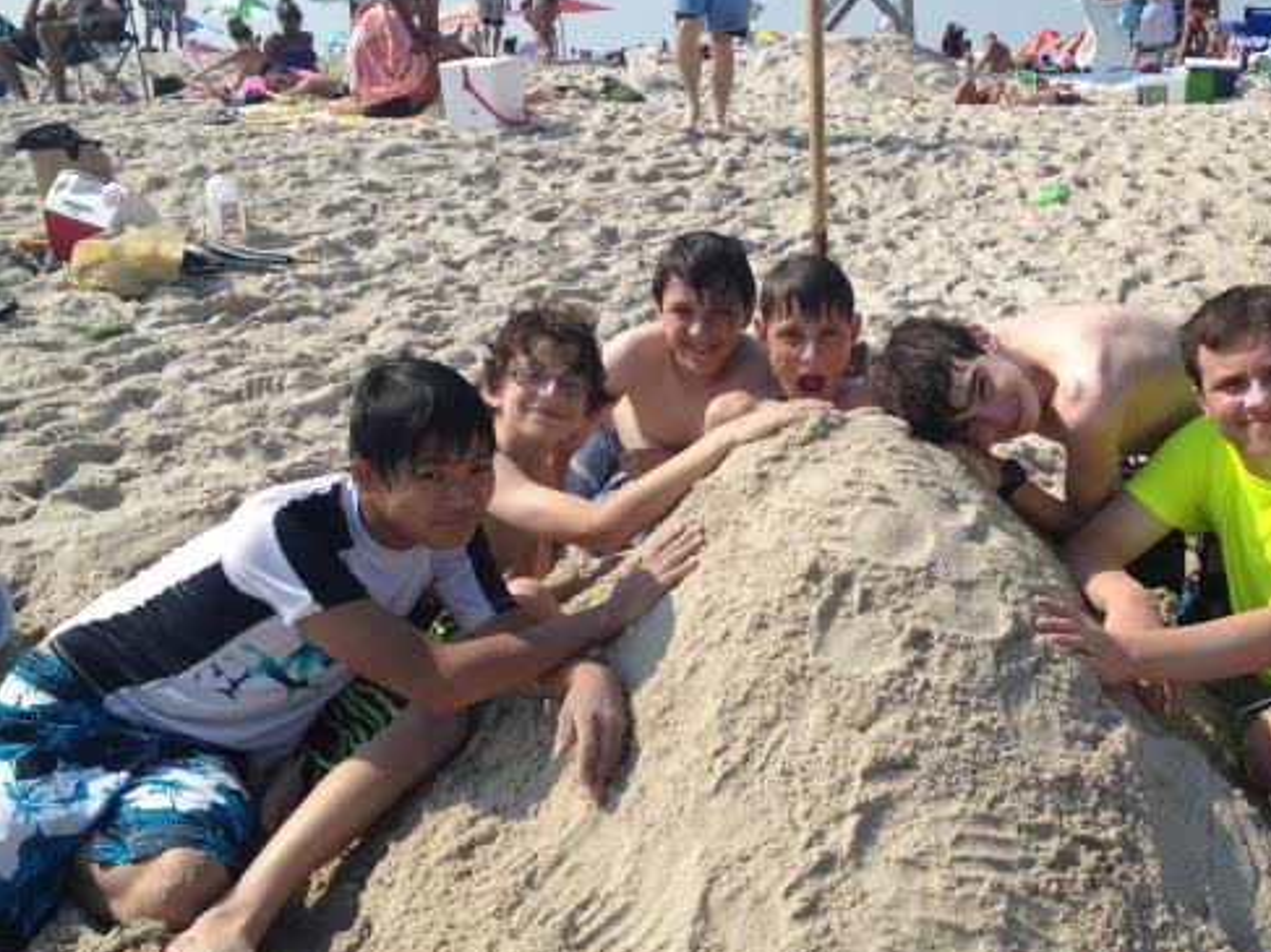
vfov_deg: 31.4
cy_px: 574
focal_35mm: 46
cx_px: 830
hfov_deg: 40.8
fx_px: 1689
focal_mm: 4.28
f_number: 2.4
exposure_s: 1/2304
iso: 64
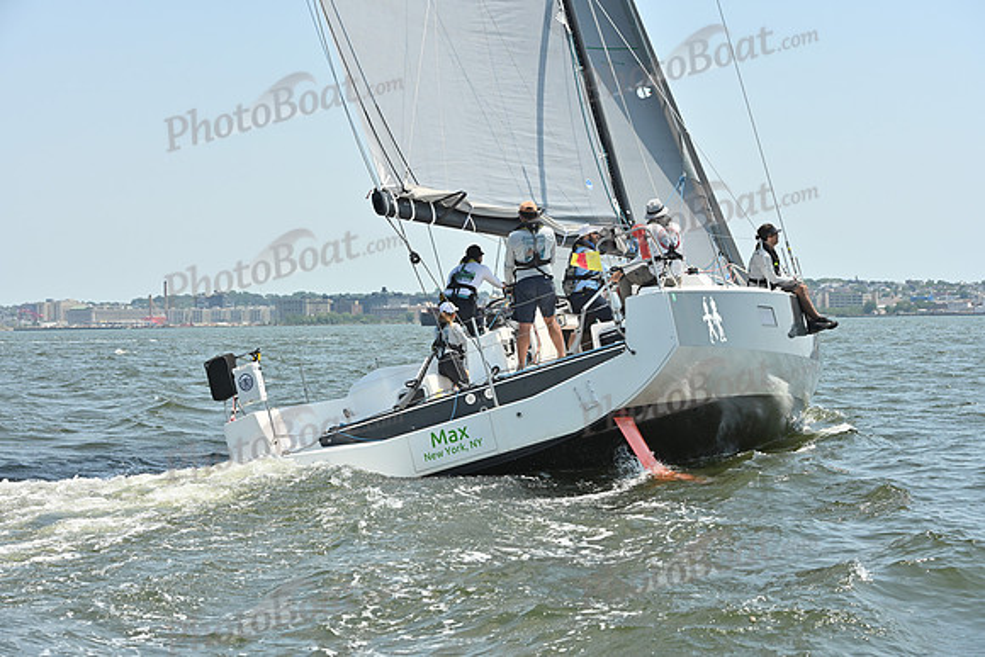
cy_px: 328
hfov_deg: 26.0
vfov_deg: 17.5
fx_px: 2135
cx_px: 492
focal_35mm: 78
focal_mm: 78
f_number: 8
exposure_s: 1/1250
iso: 320
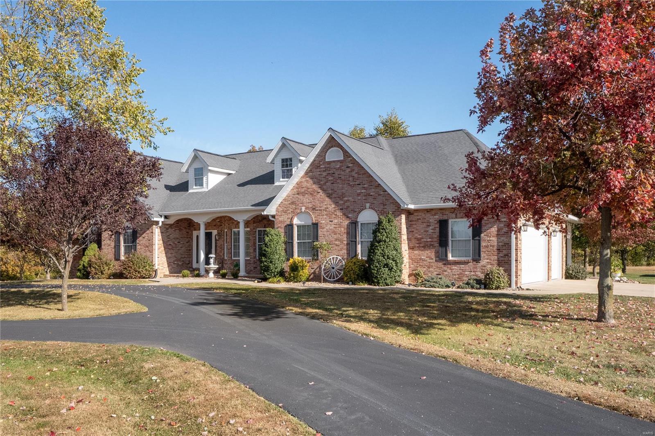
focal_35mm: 30
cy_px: 218
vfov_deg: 43.6
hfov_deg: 61.9
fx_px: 546
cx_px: 328
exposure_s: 1/500
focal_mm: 15
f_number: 10
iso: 640
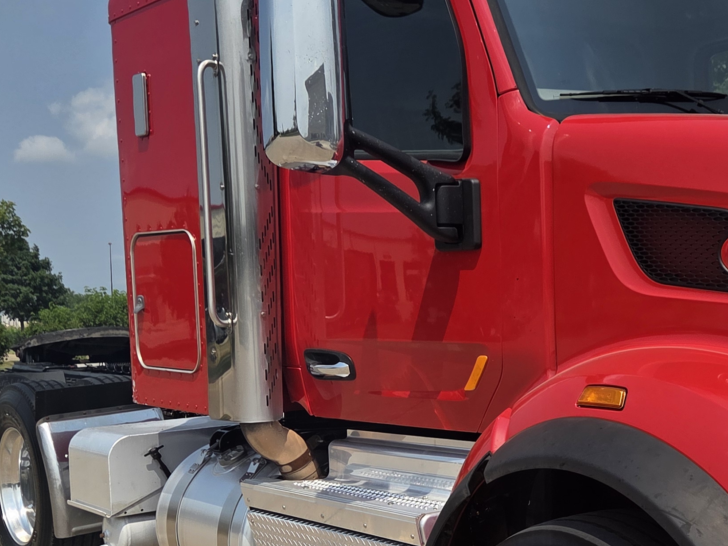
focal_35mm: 56
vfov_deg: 26.0
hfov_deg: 33.0
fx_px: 1178
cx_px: 618
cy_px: 360
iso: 64
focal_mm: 5.4
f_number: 1.8
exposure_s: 1/7891
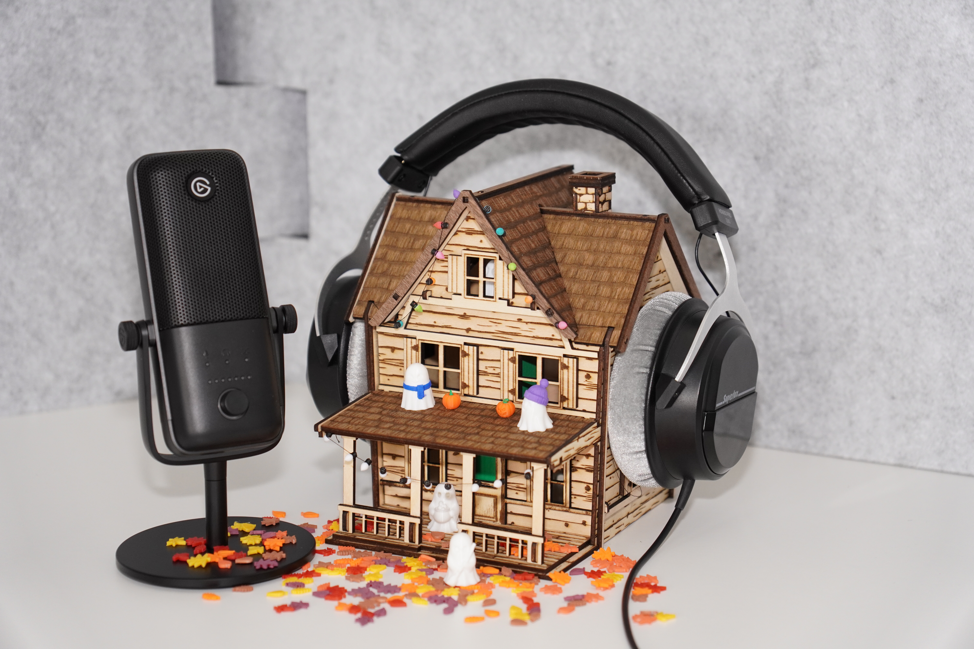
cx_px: 487
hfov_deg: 24.2
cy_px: 324
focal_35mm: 84
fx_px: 2272
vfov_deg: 16.3
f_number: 2.8
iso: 800
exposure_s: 1/100
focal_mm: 56
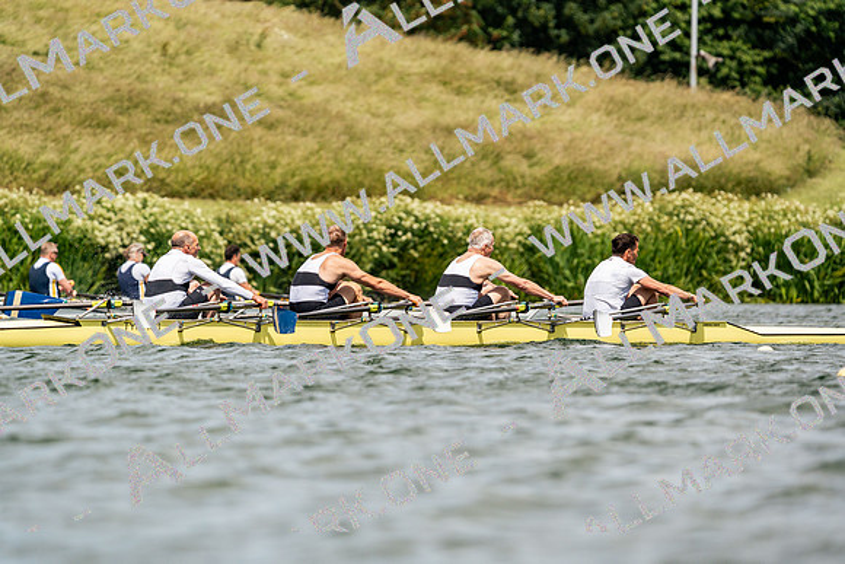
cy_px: 282
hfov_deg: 5.2
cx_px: 422
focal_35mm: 394
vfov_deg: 3.5
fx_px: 9250
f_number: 6.3
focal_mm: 394
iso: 250
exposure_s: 1/2000
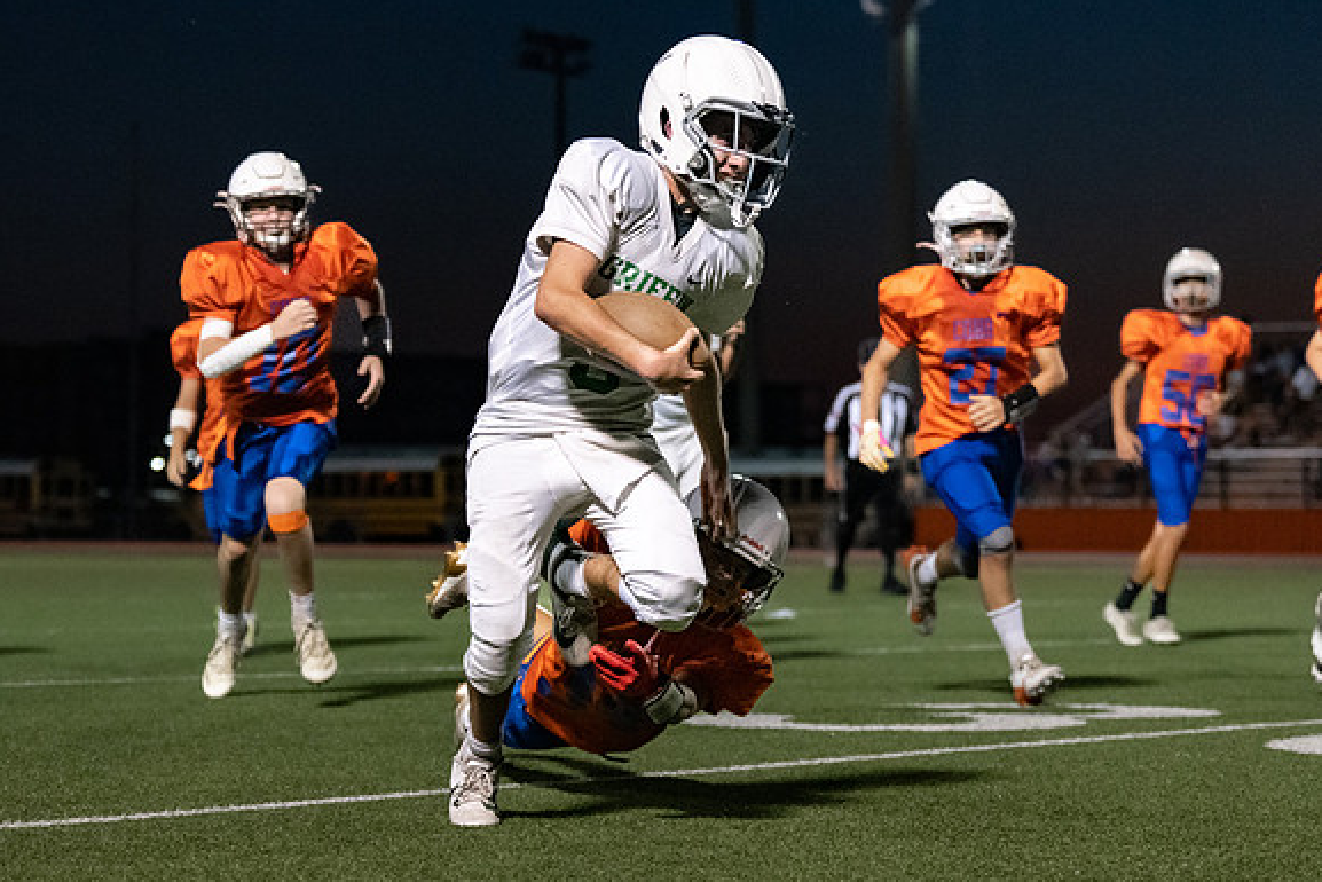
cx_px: 669
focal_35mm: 111
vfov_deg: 12.3
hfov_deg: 18.4
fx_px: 4077
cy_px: 604
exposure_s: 1/1000
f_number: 2.8
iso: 4000
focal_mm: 70
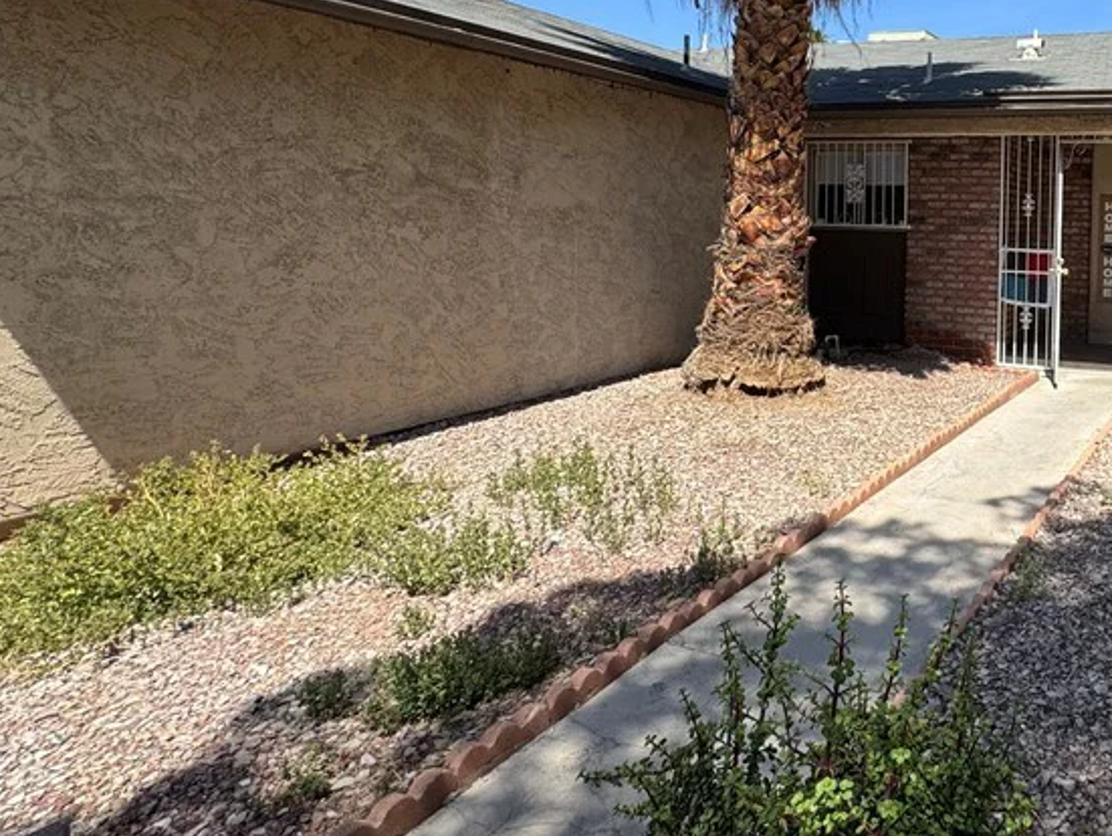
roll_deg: -2.4
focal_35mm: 26
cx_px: 1007
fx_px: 836
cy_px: 224
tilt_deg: +0.2
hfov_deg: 57.5
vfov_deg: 51.2
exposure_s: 1/1323
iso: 50
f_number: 2.2
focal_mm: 2.22
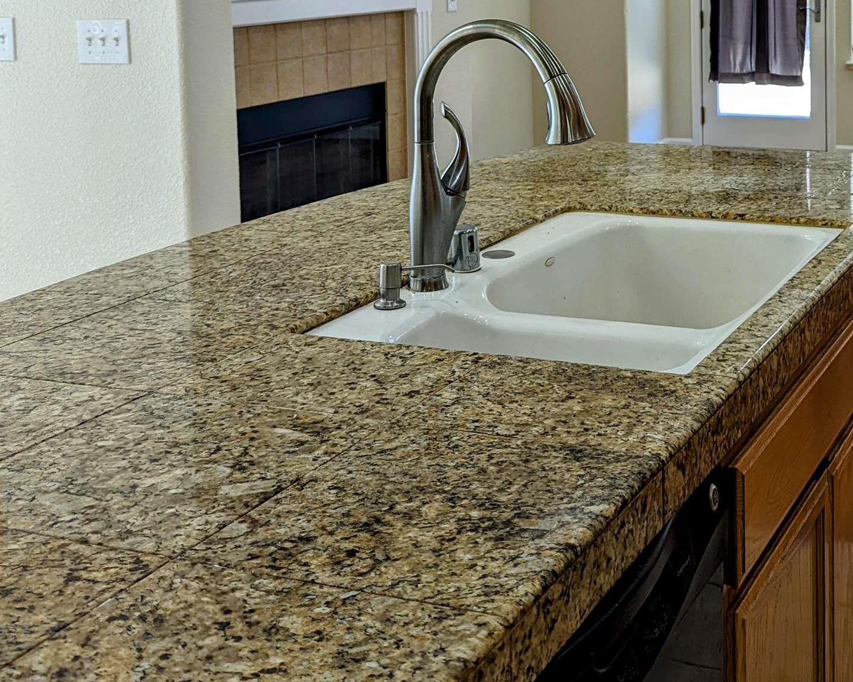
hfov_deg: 35.7
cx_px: 724
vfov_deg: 28.9
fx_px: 1262
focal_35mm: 50
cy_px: 49
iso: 74
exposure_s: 1/120
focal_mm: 6.81
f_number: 1.85
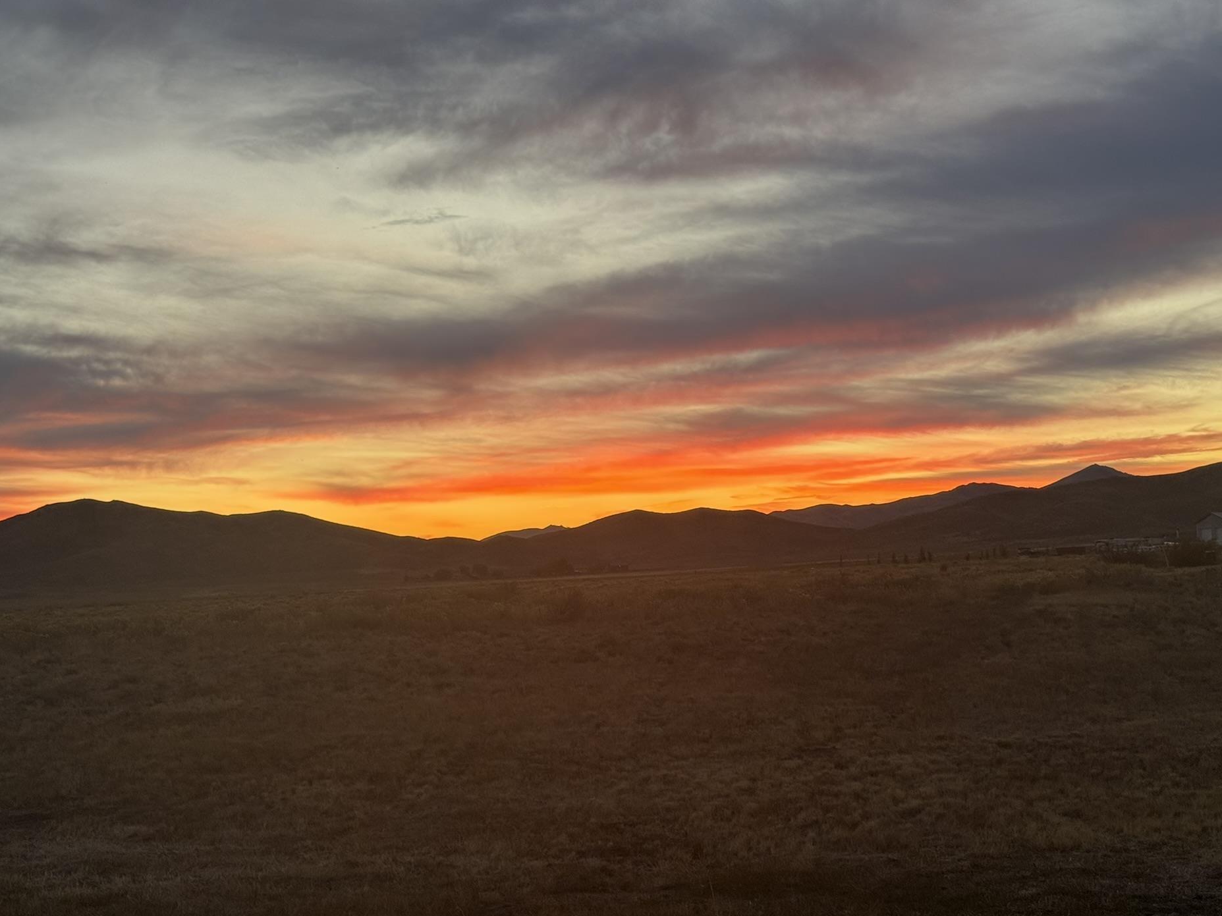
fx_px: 1871
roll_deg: +1.9
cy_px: 504
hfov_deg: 36.2
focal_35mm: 53
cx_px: 600
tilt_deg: +1.9
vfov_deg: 27.5
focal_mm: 6.76
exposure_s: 1/121
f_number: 1.78
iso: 80
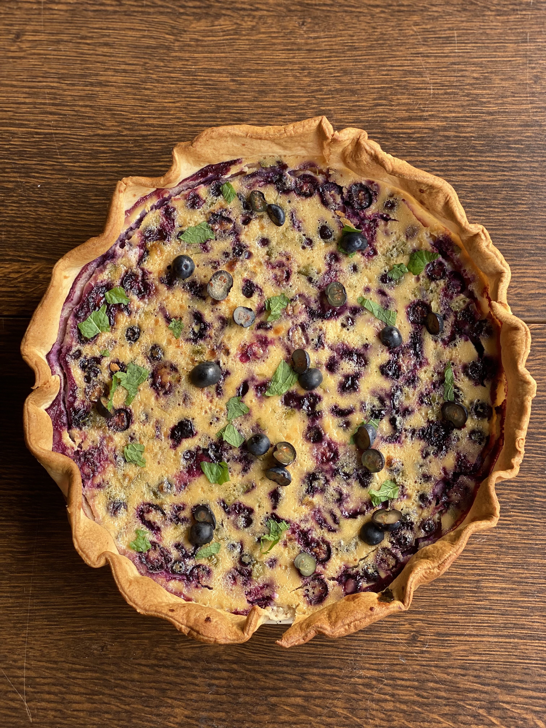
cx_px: 273
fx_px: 1094
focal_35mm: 52
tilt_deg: -79.5
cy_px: 364
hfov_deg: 28.0
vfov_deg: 36.8
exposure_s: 1/122
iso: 40
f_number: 2
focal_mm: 6
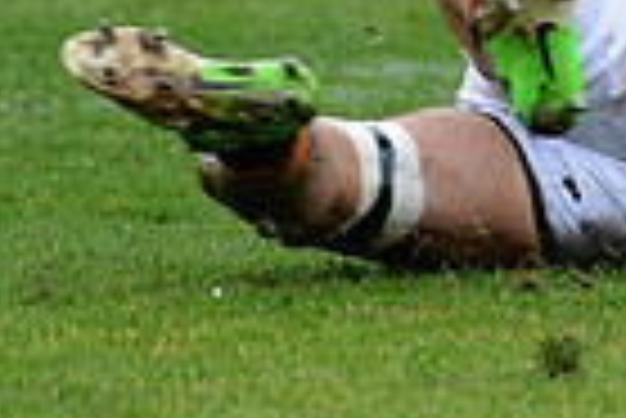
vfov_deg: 1.2
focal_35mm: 1123
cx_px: 1220
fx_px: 19548
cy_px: -371
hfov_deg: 1.8
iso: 1250
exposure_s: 1/500
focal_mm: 270
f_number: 4
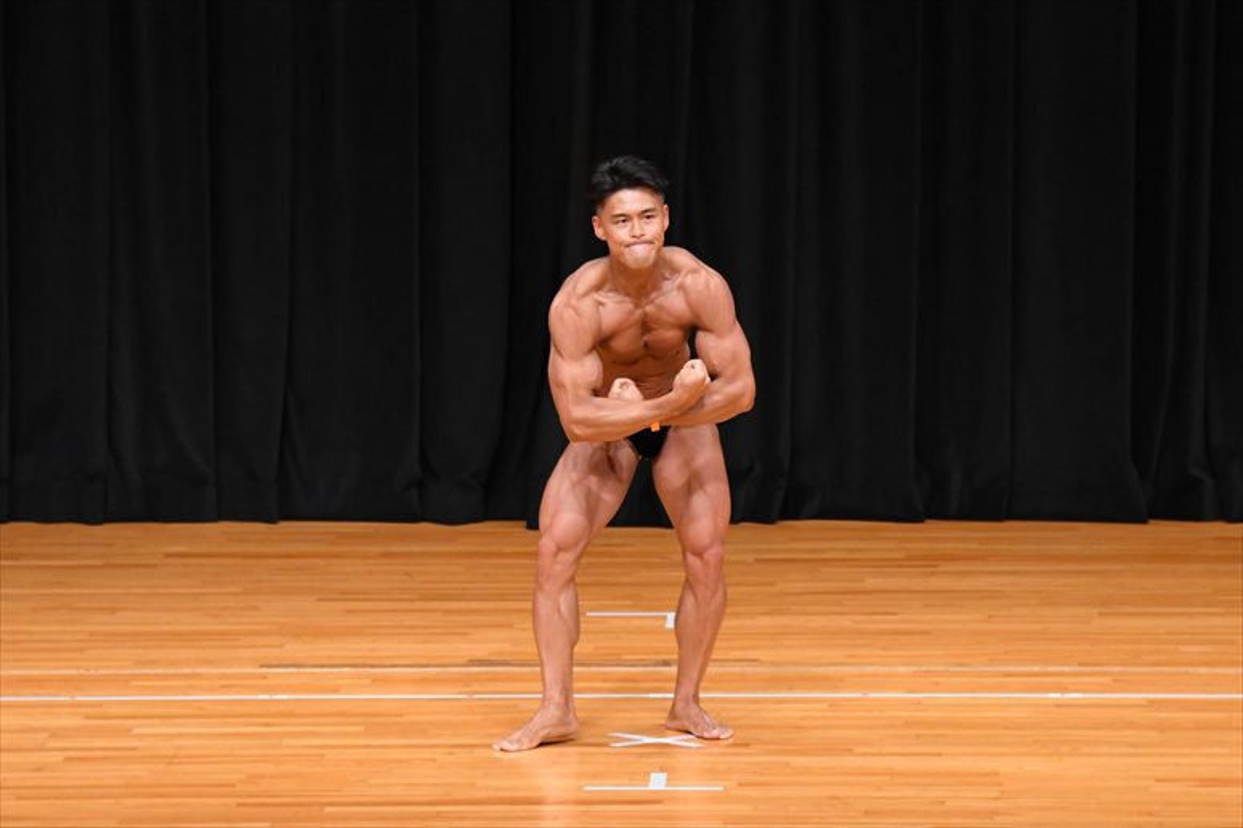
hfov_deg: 7.6
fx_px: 9318
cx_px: 622
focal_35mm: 270
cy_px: 414
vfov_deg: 5.1
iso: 4000
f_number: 5.6
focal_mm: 180
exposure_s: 1/400
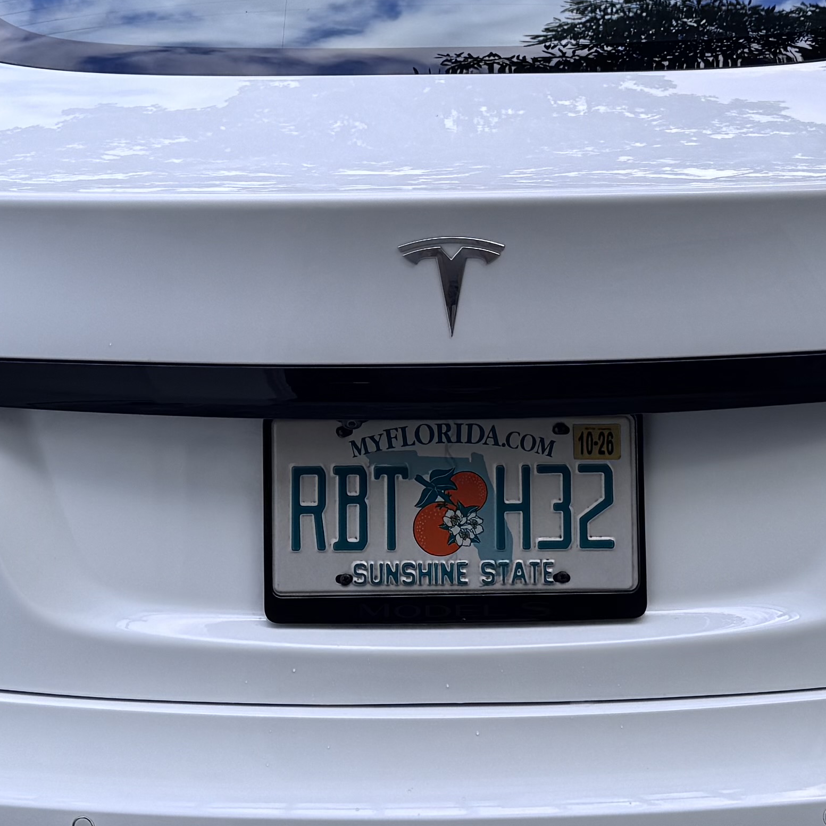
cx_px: 434
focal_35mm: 78
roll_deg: +0.2
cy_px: 214
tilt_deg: -19.4
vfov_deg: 22.0
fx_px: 2106
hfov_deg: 22.2
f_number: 1.78
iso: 80
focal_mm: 6.76
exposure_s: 1/1010
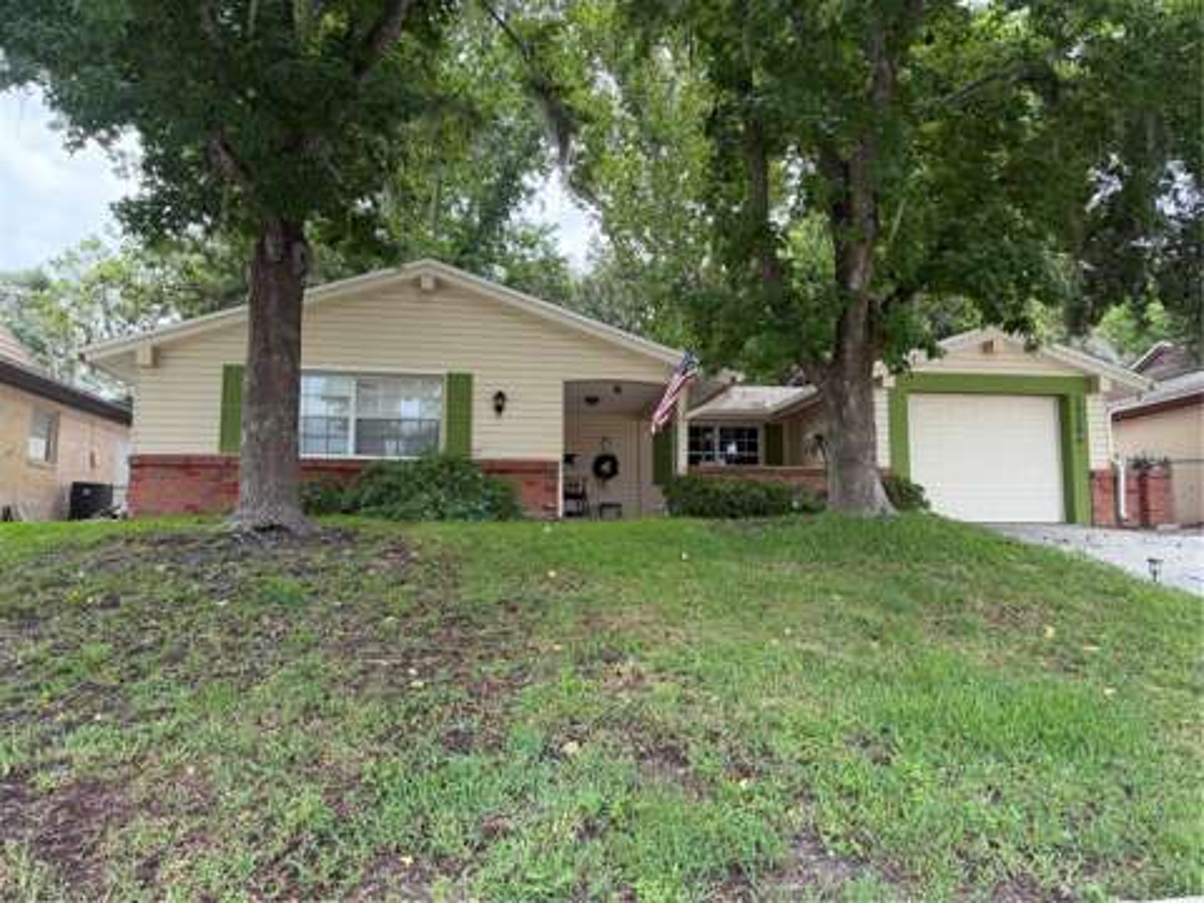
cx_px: 602
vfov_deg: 56.8
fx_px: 835
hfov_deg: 71.6
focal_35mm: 24
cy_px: 452
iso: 100
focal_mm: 6.76
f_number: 1.78
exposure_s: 1/858
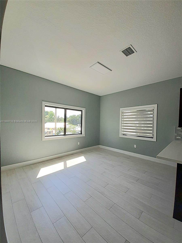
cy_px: 122
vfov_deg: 106.2
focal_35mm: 13
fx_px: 91
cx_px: 91
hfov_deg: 89.9
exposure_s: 1/204
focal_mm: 1.13
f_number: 2.2
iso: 40
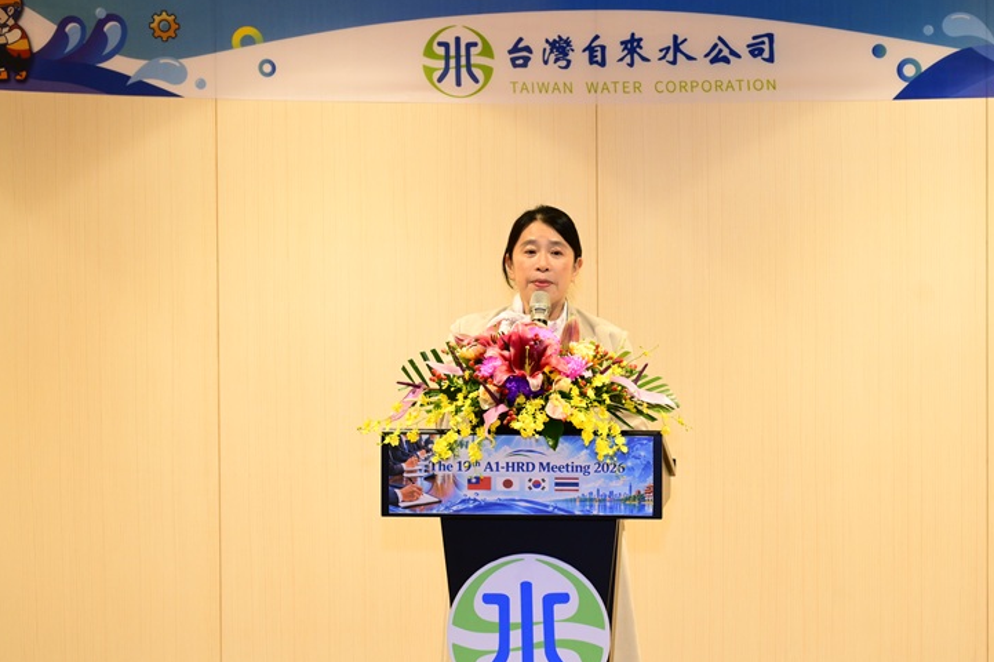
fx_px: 2373
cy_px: 276
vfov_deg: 15.9
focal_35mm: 86
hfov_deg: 23.6
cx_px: 631
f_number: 5
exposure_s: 1/50
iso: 1250
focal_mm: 62
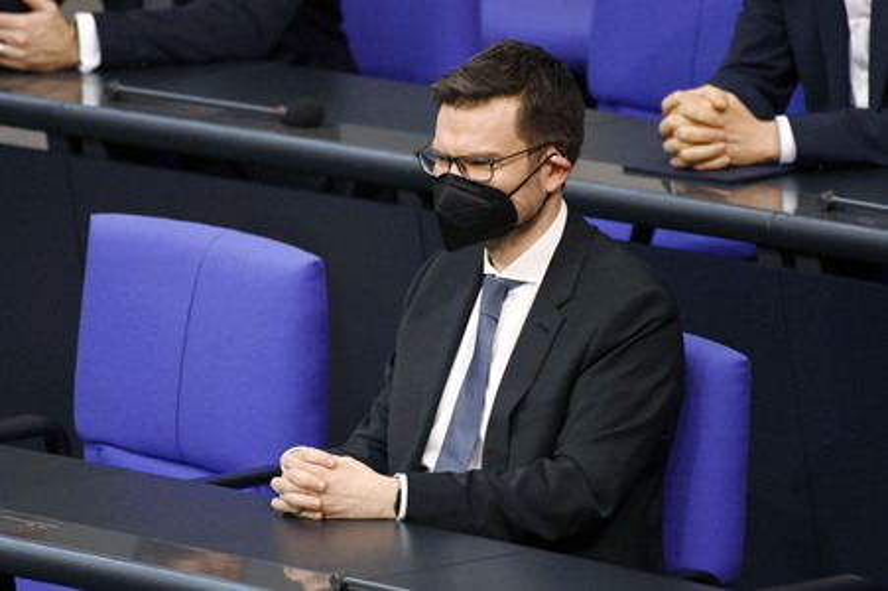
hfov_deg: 4.1
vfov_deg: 2.7
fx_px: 12324
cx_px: 444
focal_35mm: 500
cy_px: 296
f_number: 5.6
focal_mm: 500
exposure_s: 1/320
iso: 8000
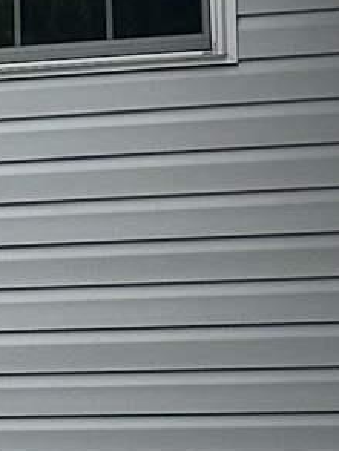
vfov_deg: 10.5
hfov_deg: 6.7
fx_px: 2451
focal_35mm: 188
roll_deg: +0.0
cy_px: 301
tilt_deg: +1.1
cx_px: -894
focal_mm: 6.86
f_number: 1.78
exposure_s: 1/3597
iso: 80
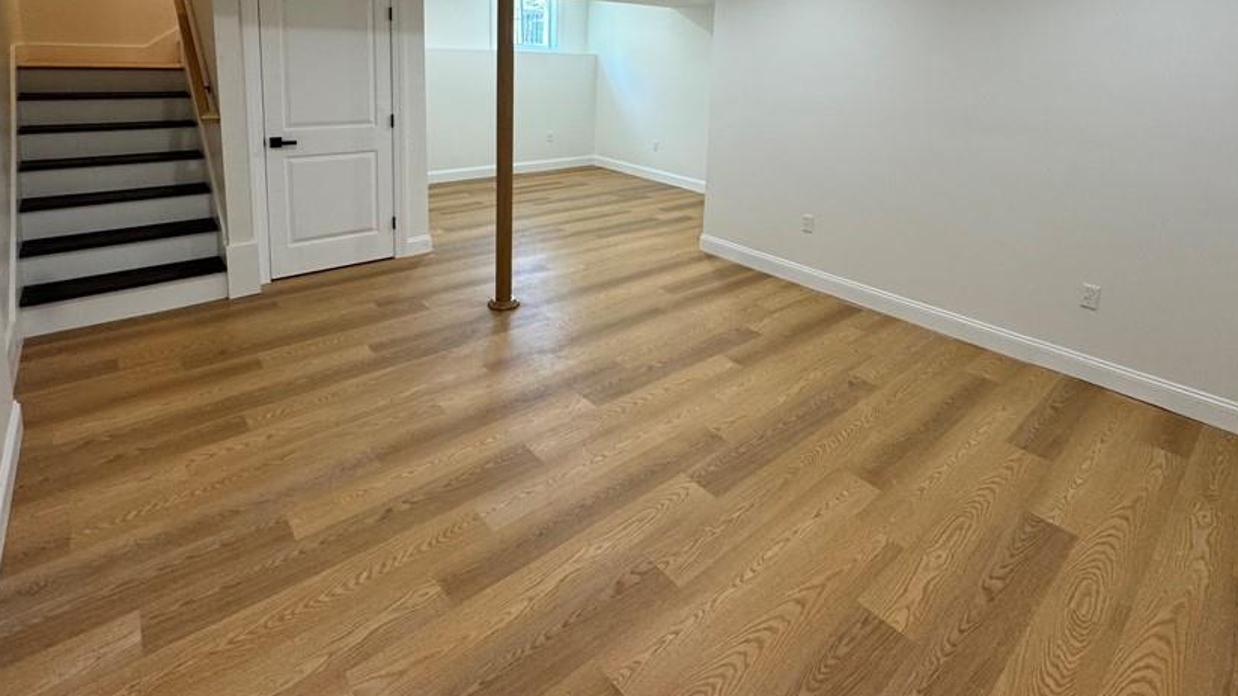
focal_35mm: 19
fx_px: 624
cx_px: 631
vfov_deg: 54.4
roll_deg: -1.9
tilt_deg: -8.3
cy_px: 140
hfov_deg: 89.6
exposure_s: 1/120
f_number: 2.2
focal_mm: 2.22
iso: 200
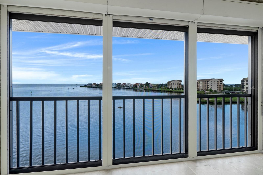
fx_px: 131
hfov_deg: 90.0
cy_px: 88
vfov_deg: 67.4
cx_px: 132
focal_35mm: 18
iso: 320
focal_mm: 12
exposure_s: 1/10
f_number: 8
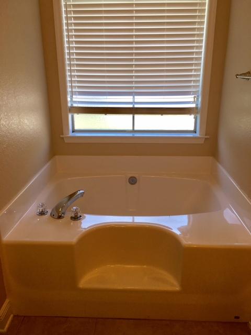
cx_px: 126
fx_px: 280
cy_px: 168
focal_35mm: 29
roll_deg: +0.6
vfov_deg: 61.7
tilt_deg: -17.5
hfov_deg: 48.2
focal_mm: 4.15
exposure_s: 1/60
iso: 25
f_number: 2.2
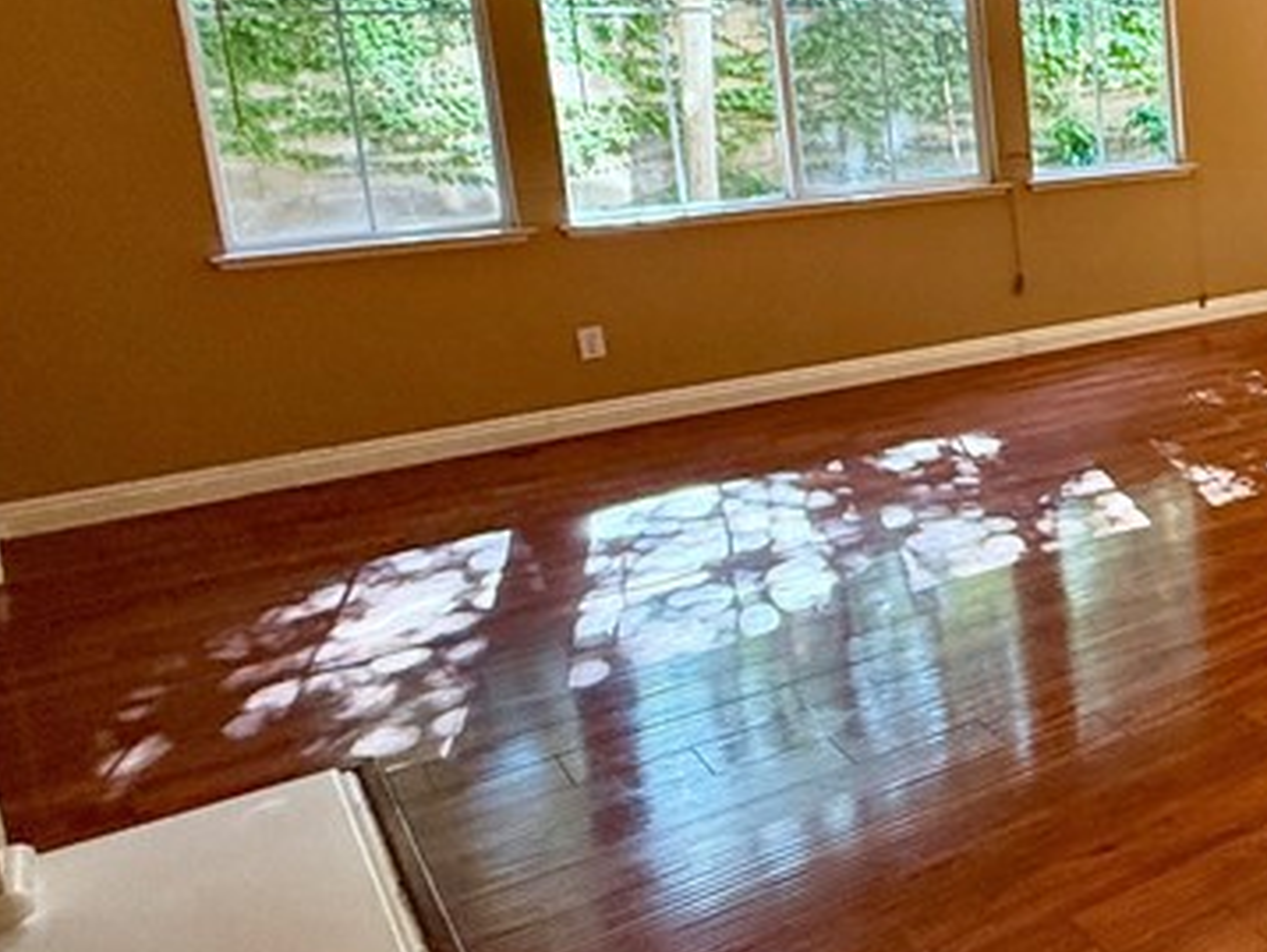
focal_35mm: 40
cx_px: 1716
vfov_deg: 35.3
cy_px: 255
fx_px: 1465
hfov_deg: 32.5
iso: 200
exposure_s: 1/120
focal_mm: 2.22
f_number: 2.2
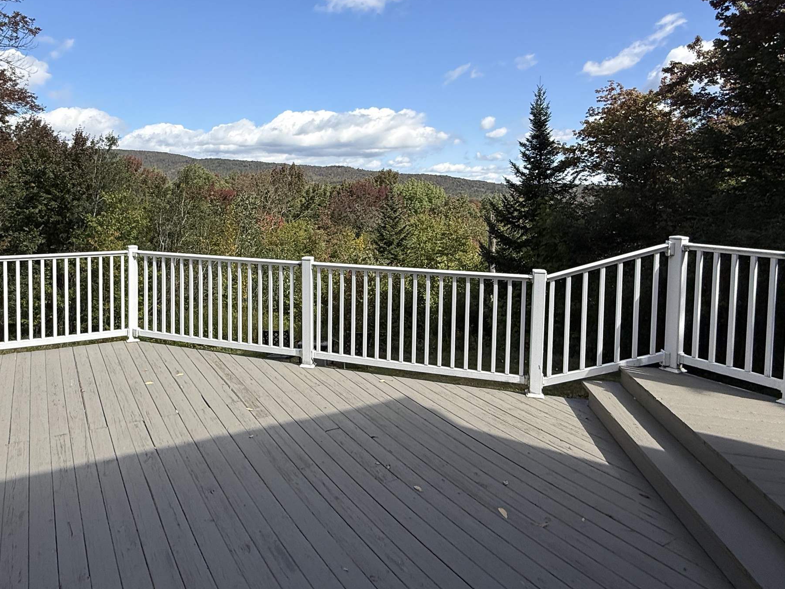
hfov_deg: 70.4
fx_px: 544
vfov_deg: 56.0
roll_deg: -0.3
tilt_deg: -1.5
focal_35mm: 24
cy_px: 211
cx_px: 293
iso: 50
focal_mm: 2.22
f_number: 2.2
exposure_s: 1/2165
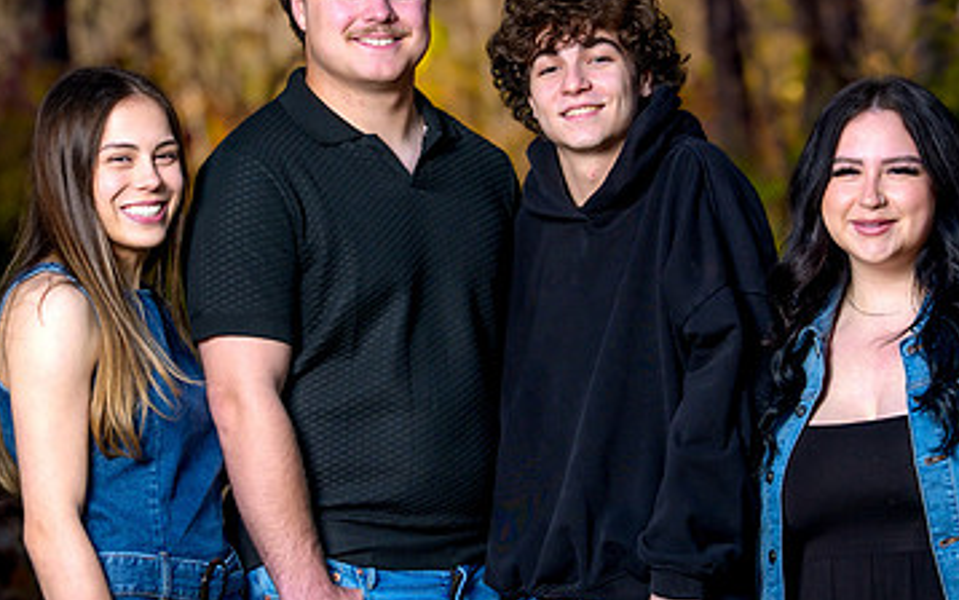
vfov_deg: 8.0
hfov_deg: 12.7
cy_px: 288
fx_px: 4314
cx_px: 482
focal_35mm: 165
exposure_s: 1/200
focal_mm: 100
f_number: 3.2
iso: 400
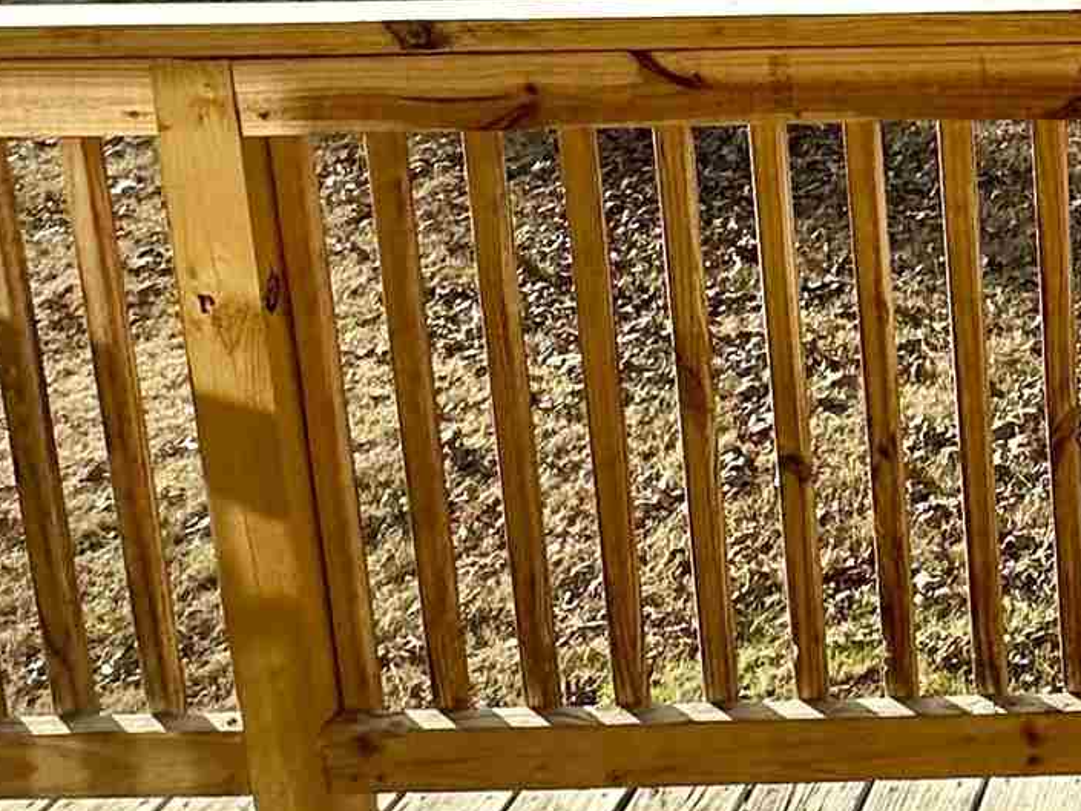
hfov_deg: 25.5
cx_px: 1535
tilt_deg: -8.6
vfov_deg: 22.4
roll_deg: -0.2
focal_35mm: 61
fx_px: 1905
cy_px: -126
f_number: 2.2
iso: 40
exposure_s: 1/390
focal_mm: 2.22
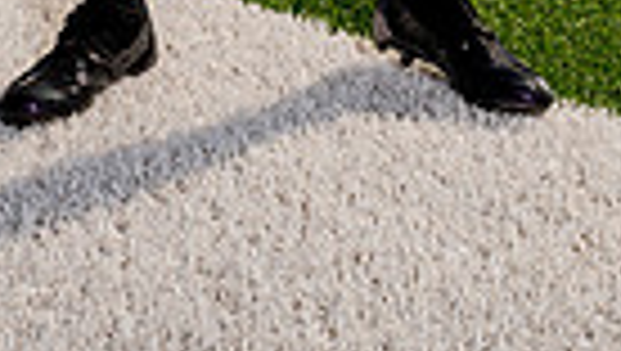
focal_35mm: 116
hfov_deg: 18.4
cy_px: -594
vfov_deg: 9.0
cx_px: 302
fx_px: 1912
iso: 100
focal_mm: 34
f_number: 7.1
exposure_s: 1/250
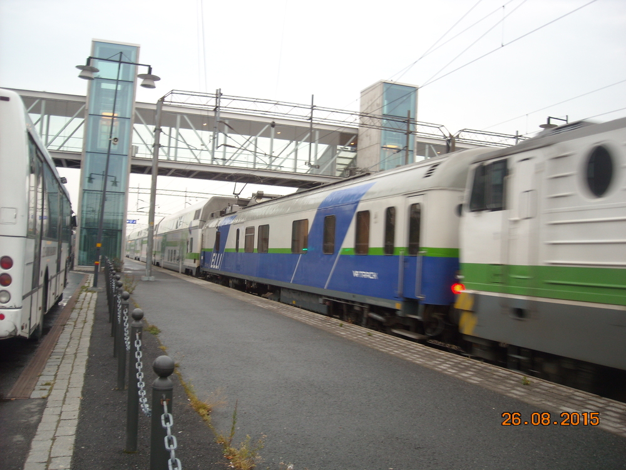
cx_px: 313
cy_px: 235
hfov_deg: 52.6
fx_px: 633
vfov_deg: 40.7
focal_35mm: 35
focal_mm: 5.7
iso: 64
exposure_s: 1/20
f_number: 2.8
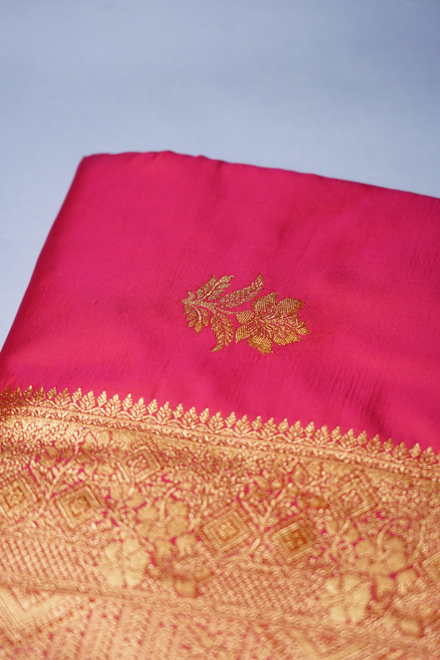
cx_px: 220
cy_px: 330
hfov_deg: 13.0
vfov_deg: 19.5
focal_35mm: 105
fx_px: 1925
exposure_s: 1/640
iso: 2000
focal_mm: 105
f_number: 4
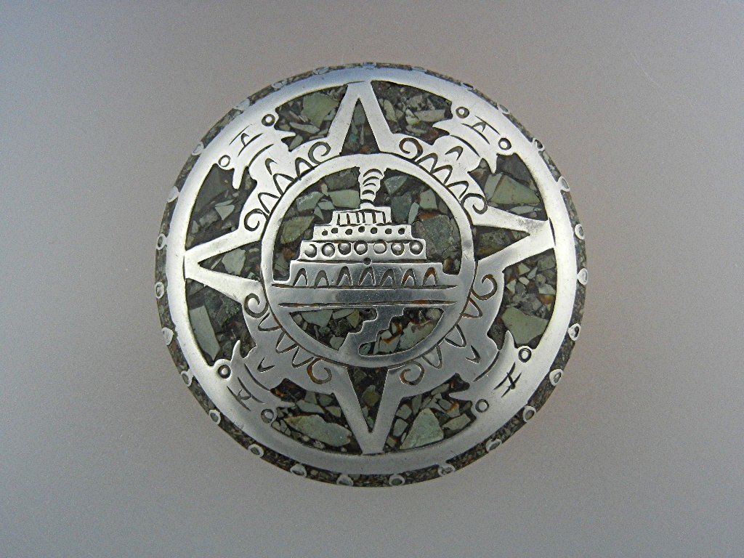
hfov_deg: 42.1
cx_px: 372
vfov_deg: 32.2
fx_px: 967
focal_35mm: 45
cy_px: 279
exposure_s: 1/31.6
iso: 400
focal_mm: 8.1
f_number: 3.8
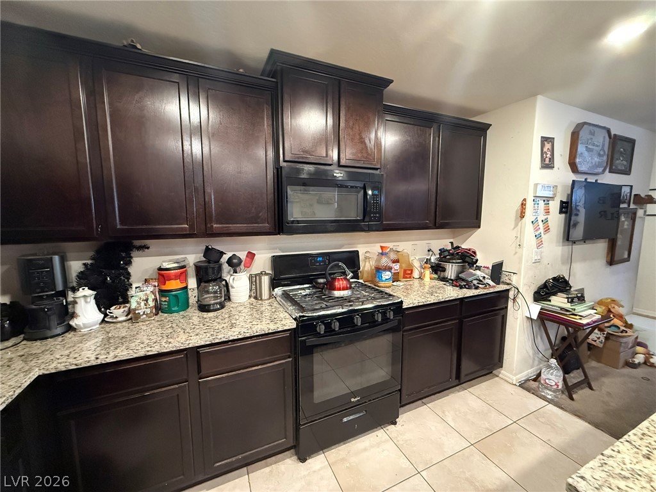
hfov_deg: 102.1
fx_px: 265
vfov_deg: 85.7
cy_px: 246
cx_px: 328
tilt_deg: -5.9
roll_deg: +0.3
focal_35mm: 14
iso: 1000
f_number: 2.2
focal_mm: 2.22
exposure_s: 1/60
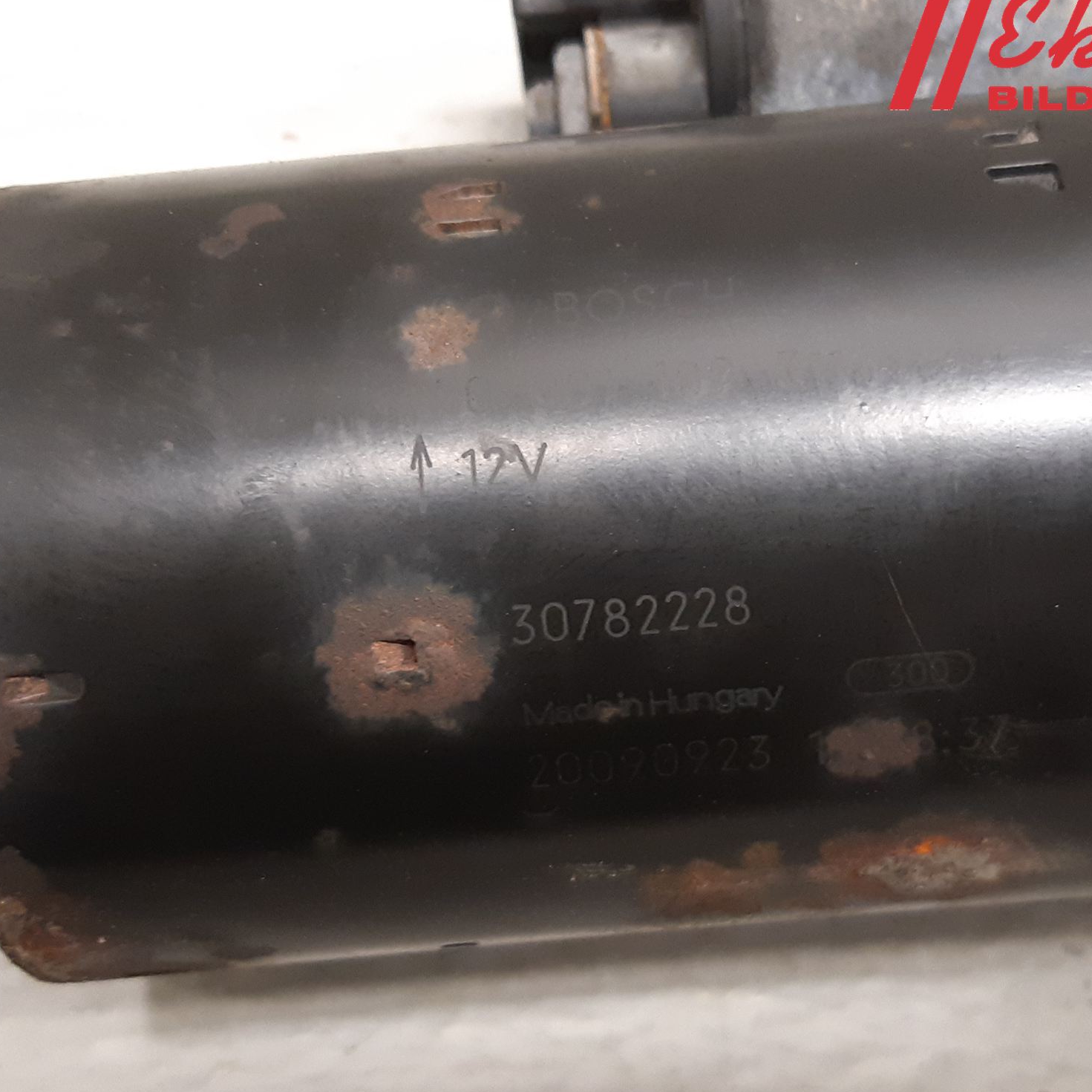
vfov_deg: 51.1
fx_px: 1142
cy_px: 555
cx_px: 584
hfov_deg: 51.1
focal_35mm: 32
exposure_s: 1/25
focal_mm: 3.93
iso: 250
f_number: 1.7
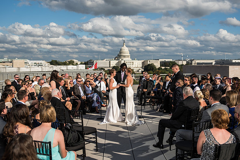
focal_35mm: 42
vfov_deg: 32.1
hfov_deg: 46.7
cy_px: 77
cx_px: 125
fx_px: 278
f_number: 4
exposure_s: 1/3200
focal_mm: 40
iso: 125
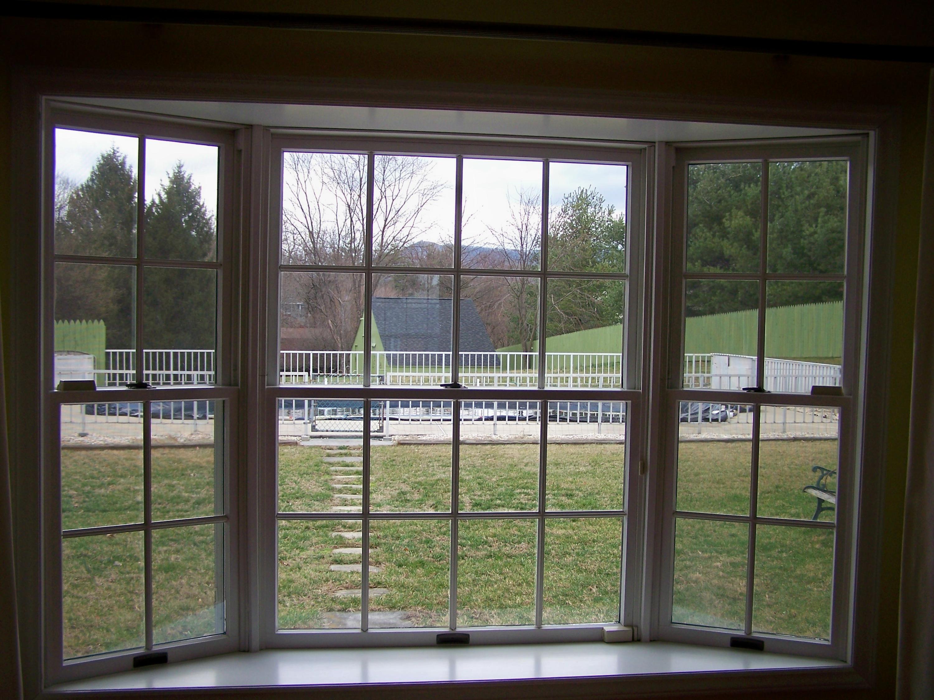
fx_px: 1025
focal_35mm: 38
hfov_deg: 49.0
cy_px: 350
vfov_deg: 37.7
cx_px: 467
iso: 64
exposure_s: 1/125
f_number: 2.8
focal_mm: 6.3
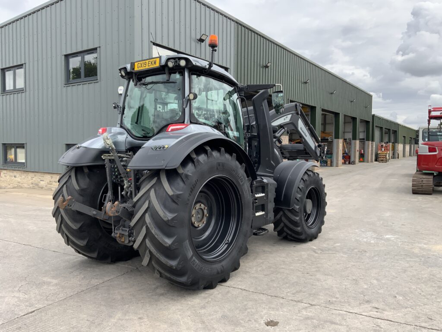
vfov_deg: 48.2
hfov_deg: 61.7
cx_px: 221
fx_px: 370
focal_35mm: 29
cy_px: 166
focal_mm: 3
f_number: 1.8
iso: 16
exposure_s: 1/883
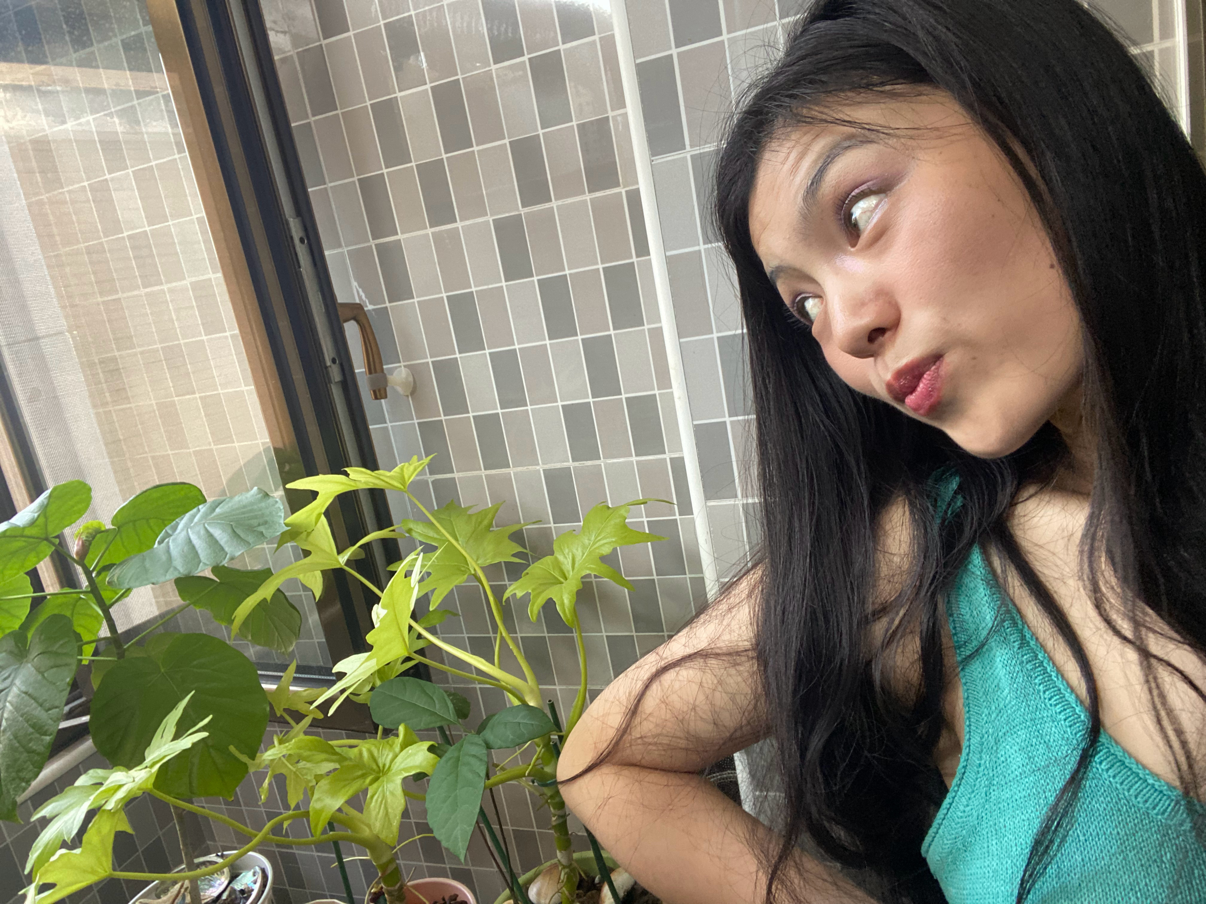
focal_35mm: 23
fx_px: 801
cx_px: 603
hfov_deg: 73.9
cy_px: 452
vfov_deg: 58.9
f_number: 2.2
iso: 160
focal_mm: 2.71
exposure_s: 1/60
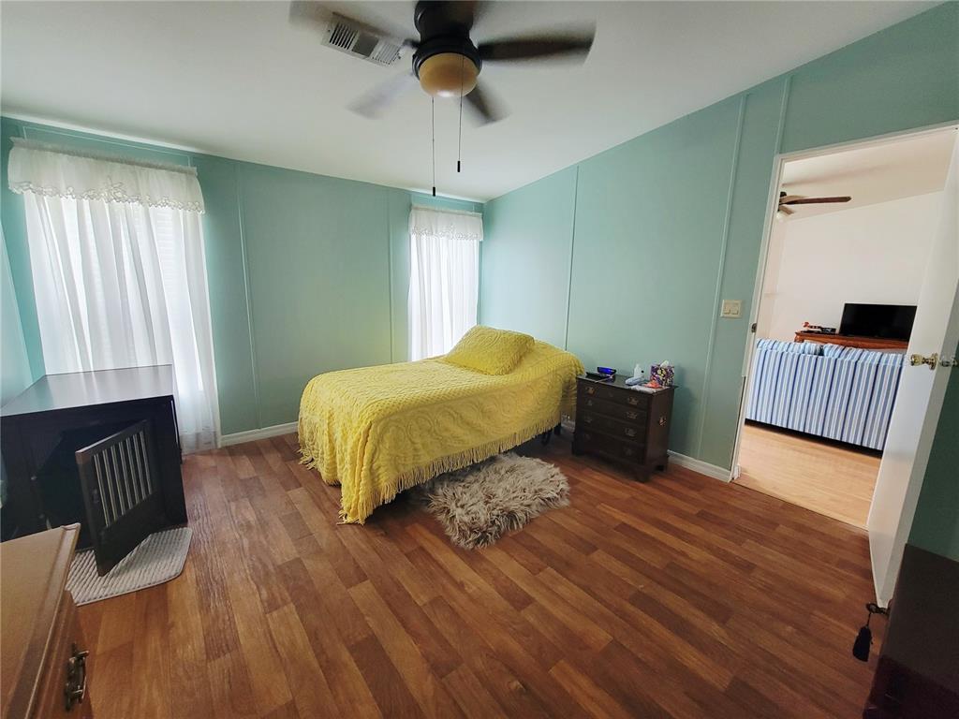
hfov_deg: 106.2
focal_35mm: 13
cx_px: 480
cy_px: 360
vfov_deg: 89.9
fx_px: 360
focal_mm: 2.2
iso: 250
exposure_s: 1/60.2
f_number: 2.2
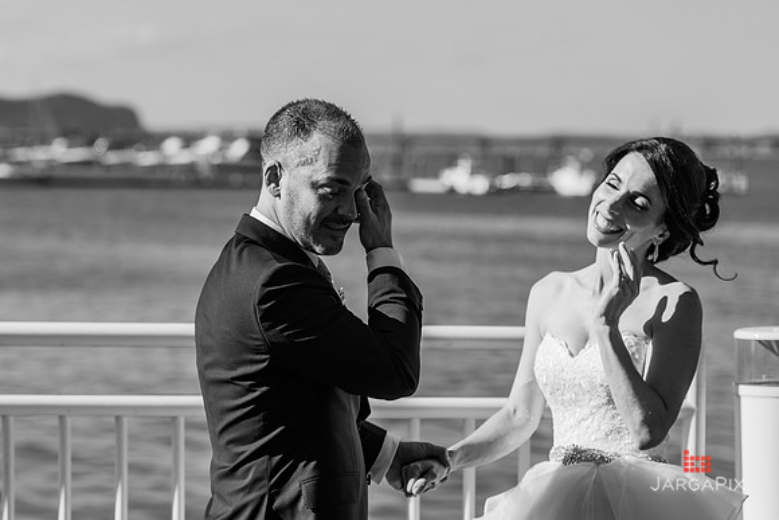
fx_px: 2443
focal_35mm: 113
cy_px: 211
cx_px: 316
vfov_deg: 12.1
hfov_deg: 18.1
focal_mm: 95
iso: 200
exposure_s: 1/2500
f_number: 4
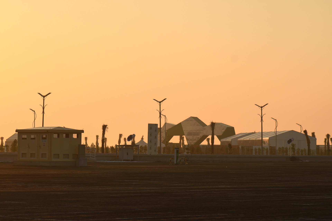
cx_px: 166
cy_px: 110
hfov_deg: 13.7
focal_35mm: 150
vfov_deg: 9.1
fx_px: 1383
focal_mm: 100
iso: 100
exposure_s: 1/1000
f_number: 5
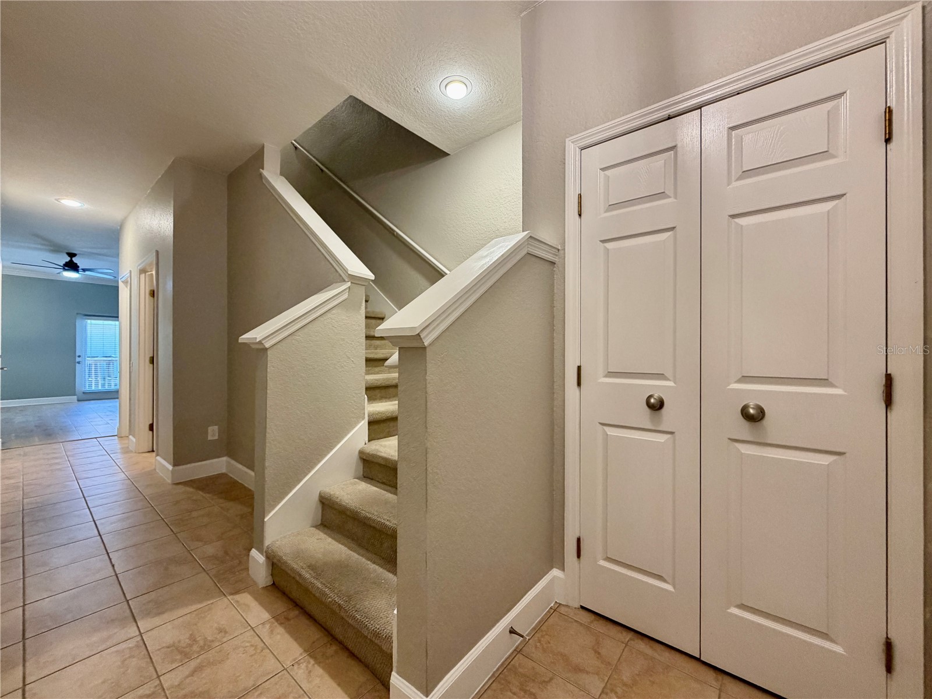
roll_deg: +0.5
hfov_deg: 102.1
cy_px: 350
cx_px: 466
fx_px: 377
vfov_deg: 85.7
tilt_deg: +0.4
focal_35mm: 14
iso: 250
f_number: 2.2
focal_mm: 2.22
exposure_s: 1/60
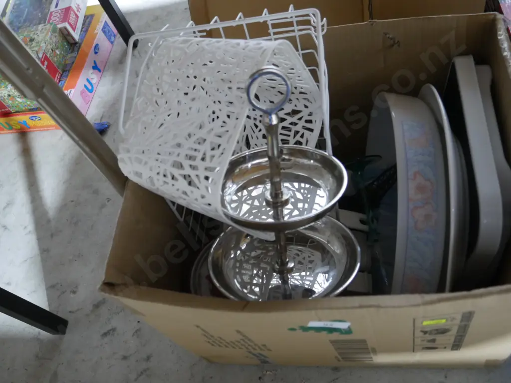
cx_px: 256
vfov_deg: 44.2
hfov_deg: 56.8
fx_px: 472
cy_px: 192
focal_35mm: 32
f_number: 3.6
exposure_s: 1/60
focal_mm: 16
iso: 2500
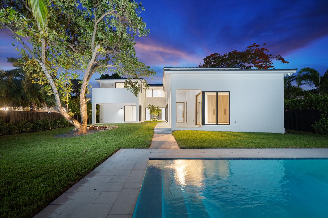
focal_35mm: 14
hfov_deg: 104.3
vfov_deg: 81.1
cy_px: 109
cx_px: 164
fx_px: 127
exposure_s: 1/2.5
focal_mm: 14
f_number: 2.8
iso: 800
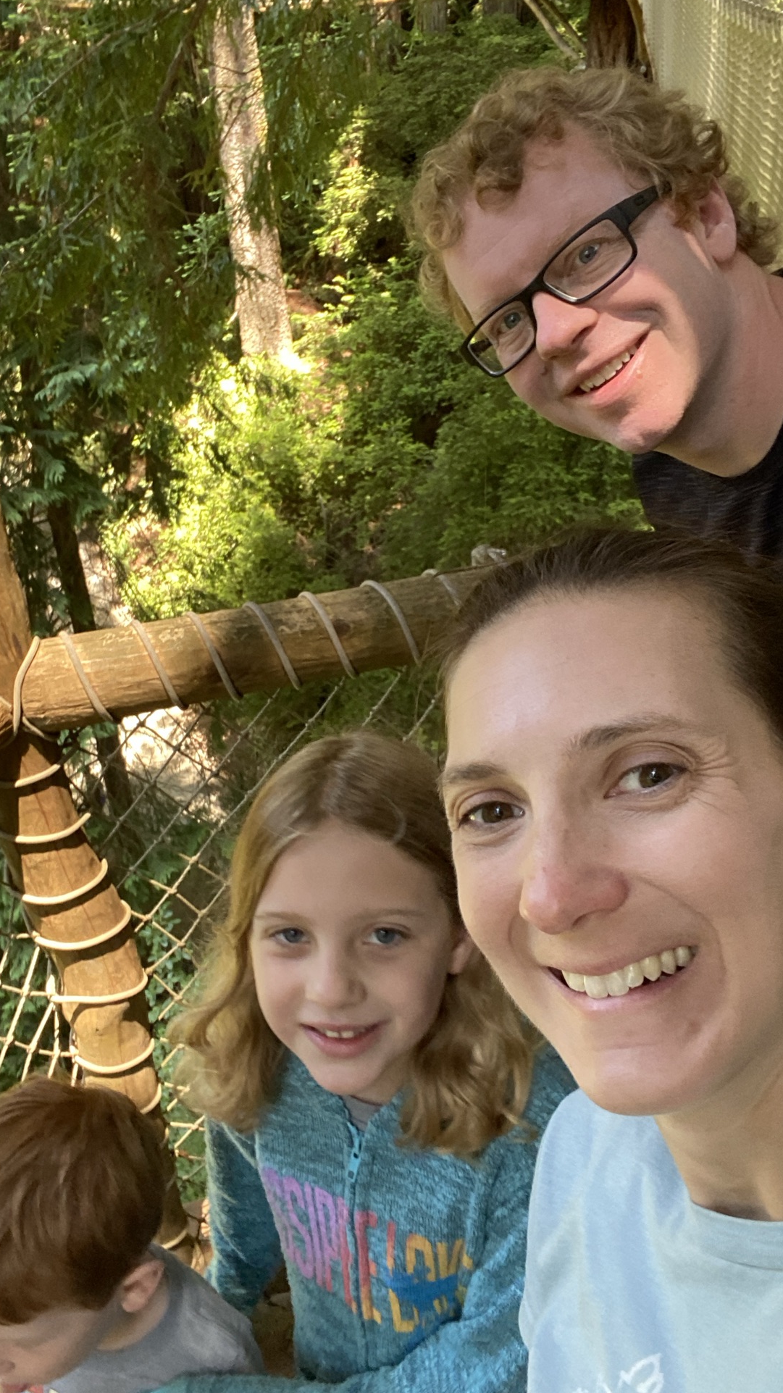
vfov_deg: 58.0
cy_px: 692
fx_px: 1256
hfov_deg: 34.6
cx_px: 344
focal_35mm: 34
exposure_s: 1/60
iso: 125
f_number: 2.2
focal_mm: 2.71
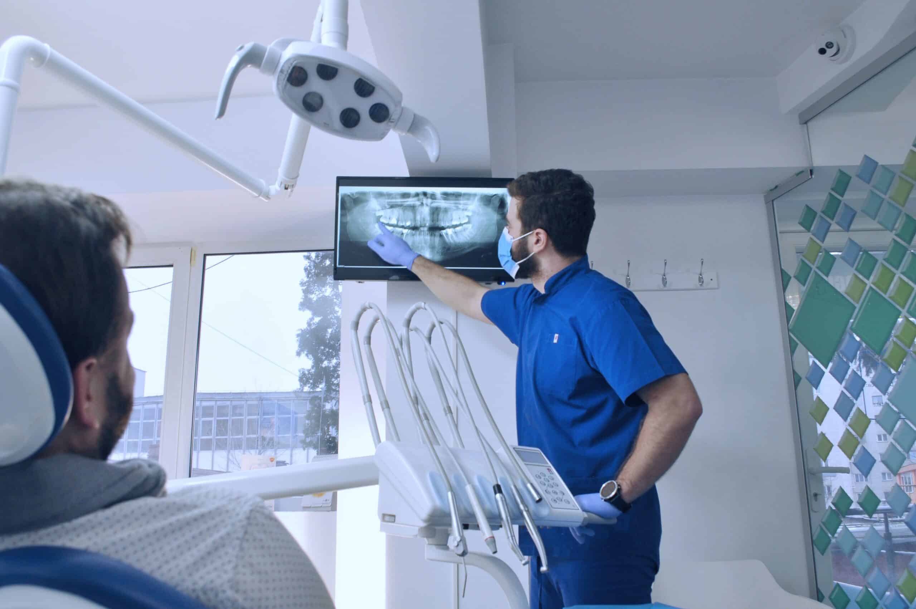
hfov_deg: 57.3
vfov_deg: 39.9
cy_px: 304
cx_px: 458
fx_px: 839
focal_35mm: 33
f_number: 8
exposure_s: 1/13
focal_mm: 22
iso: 280
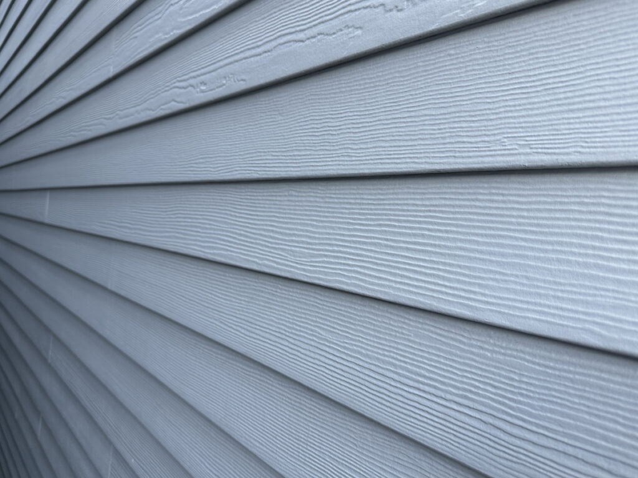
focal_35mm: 24
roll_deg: -2.9
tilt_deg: -4.0
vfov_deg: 56.8
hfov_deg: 71.6
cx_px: 319
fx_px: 442
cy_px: 239
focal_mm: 6.86
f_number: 1.78
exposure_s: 1/672
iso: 80
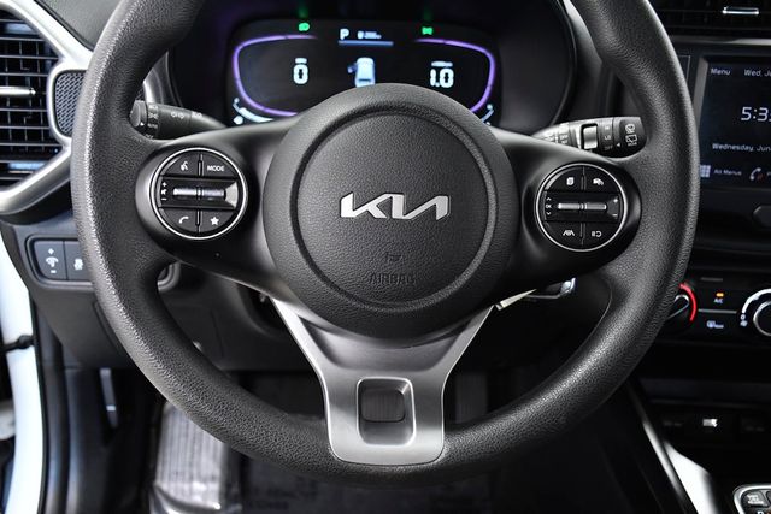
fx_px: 835
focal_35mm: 39
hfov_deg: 49.5
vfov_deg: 34.2
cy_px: 257
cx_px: 386
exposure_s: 1/100
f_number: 3.8
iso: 2500
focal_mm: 26
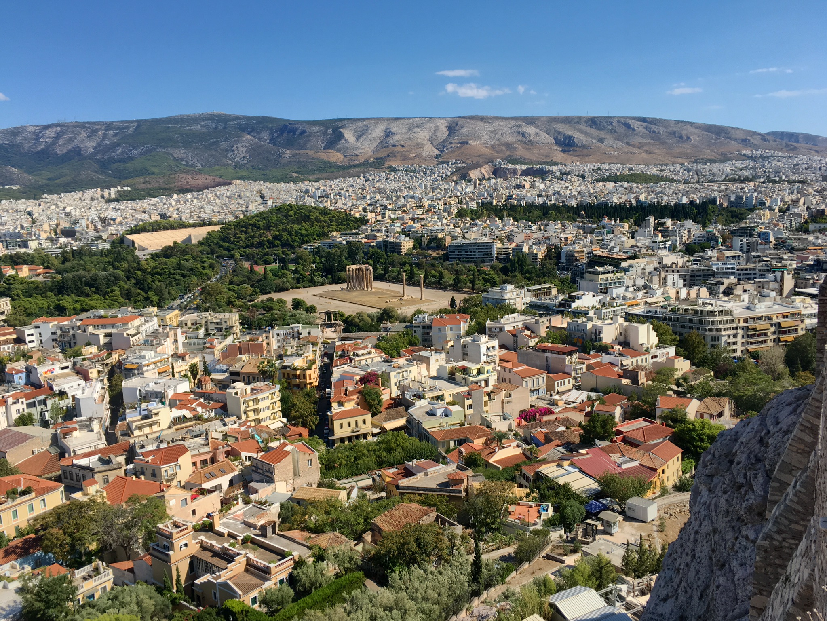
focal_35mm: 29
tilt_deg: -8.1
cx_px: 414
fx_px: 693
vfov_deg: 48.3
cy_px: 310
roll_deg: +2.6
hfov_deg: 61.6
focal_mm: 4.15
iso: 25
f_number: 2.2
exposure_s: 1/2331
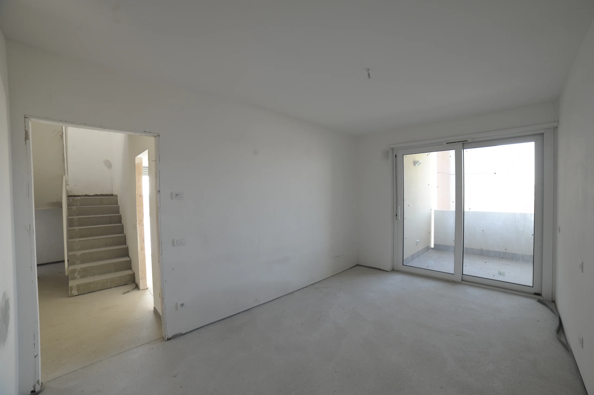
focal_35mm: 14
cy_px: 198
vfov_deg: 81.1
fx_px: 231
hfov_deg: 104.3
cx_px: 297
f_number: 5.6
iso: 400
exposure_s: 1/20
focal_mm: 14
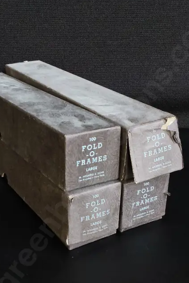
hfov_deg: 29.8
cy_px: 178
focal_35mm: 45
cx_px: 86
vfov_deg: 43.2
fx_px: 354
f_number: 2
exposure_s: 1/120
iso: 320
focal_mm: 2.87
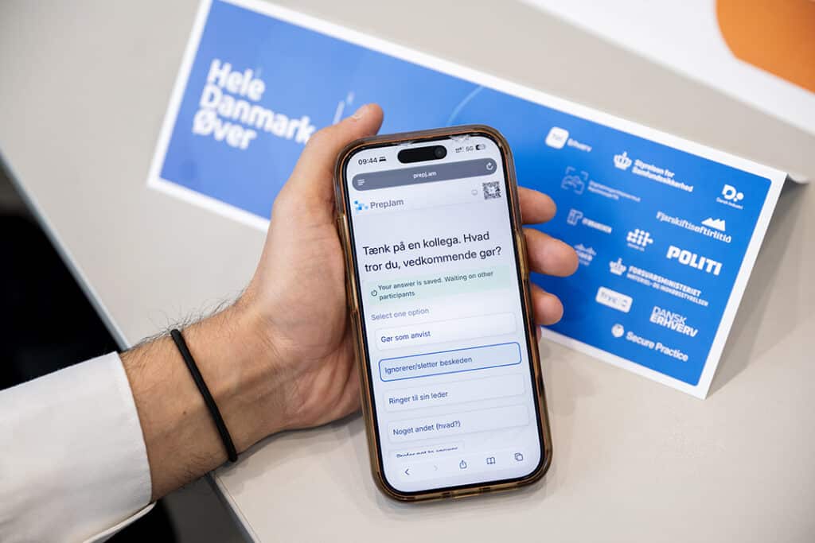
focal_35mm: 61
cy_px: 272
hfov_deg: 32.9
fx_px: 1381
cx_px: 408
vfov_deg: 22.3
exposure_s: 1/640
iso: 2000
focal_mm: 61
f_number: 2.8
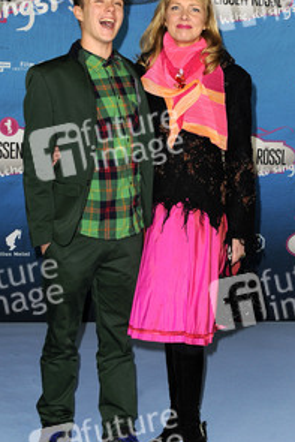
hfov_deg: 20.9
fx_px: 798
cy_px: 220
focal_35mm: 65
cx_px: 150
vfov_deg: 30.9
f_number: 5.6
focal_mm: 48
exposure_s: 1/200
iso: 1000
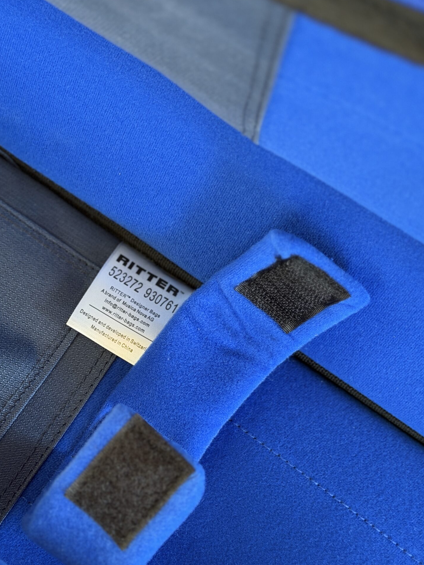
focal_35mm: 64
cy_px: 316
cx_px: 157
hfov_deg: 22.9
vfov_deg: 30.2
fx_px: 1045
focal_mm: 6.76
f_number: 1.78
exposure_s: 1/40
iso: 320
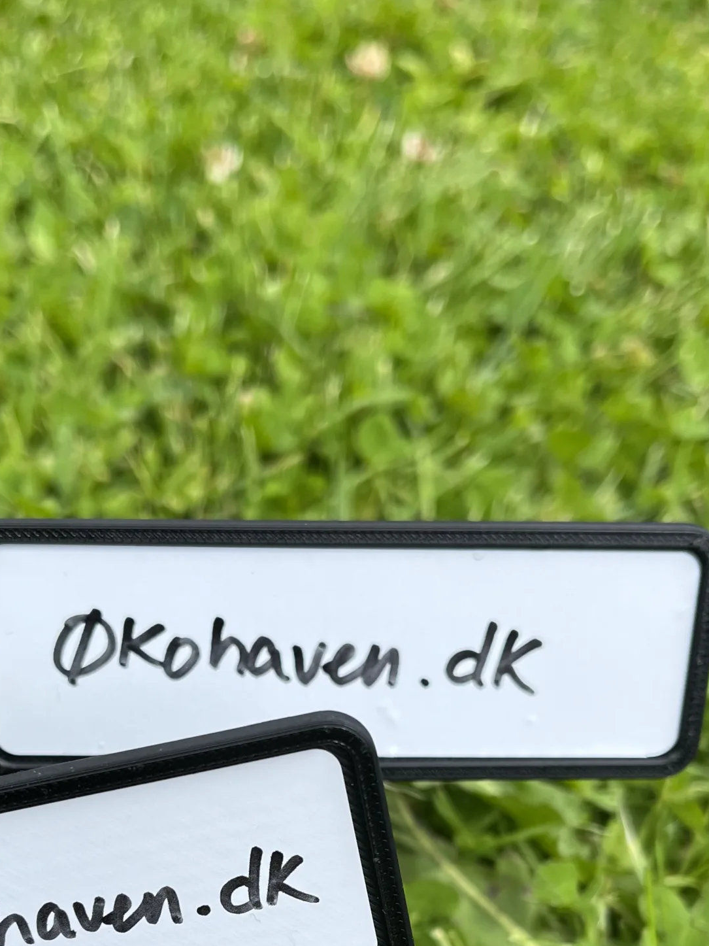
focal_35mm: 46
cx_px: 273
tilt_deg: -46.0
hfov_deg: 31.4
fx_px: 1256
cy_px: 826
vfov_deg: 38.8
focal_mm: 5.1
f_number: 1.6
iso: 50
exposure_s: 1/2571
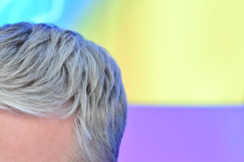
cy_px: 226
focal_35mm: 906
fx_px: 6140
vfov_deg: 1.5
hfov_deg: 2.3
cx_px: 0
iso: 4000
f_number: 6.3
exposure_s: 1/100
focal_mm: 310
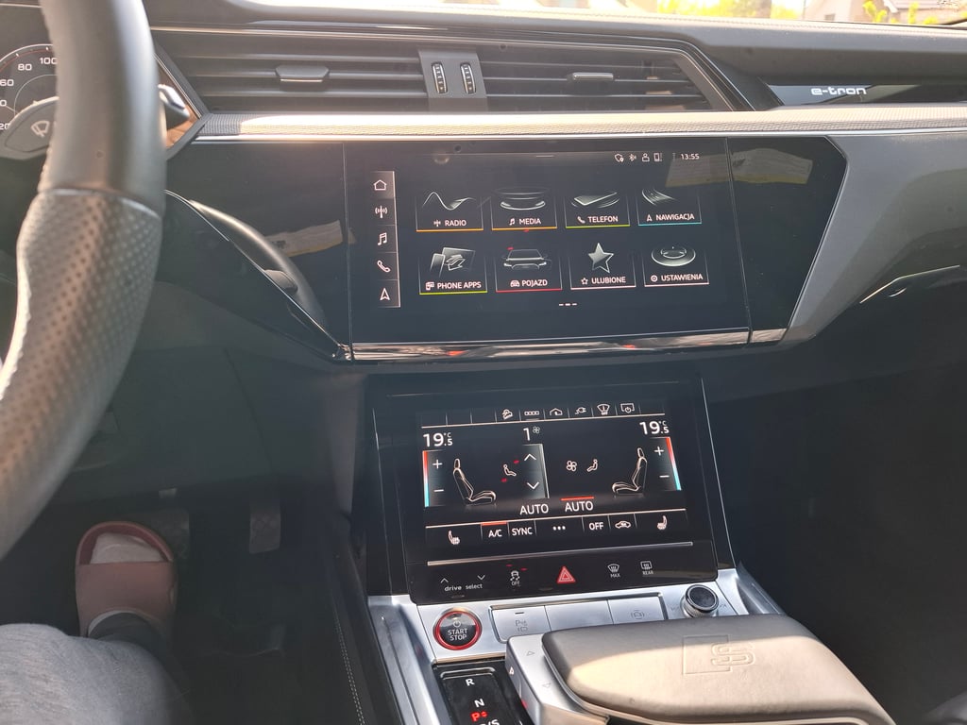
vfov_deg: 58.9
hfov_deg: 73.9
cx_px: 484
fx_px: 643
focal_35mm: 23
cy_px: 362
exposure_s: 1/100
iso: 80
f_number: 1.8
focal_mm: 5.54
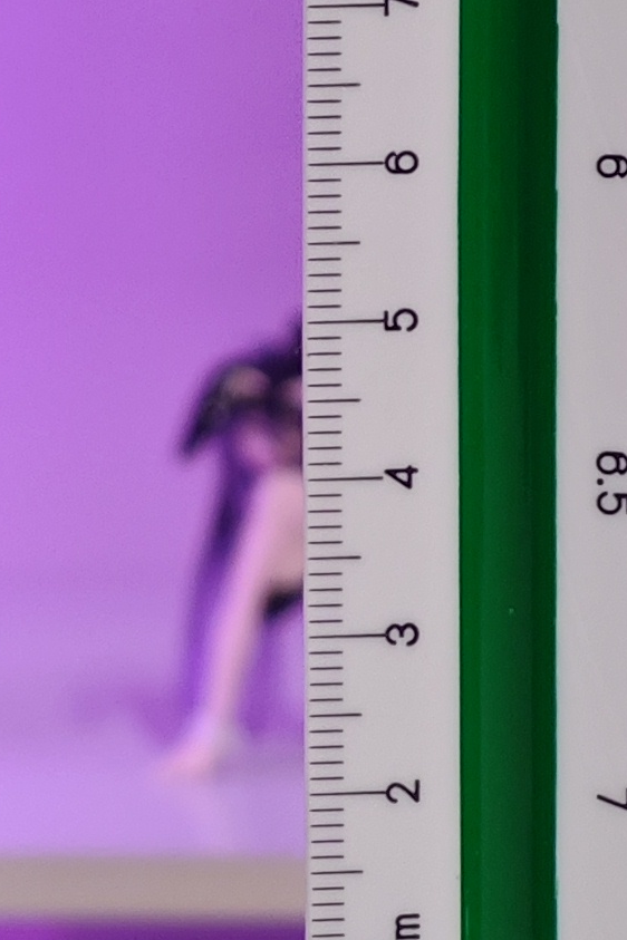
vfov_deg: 6.4
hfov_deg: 4.2
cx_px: -501
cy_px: 120
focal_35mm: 322
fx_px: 8412
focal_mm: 7.48
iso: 400
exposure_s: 1/20.7
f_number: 2.4
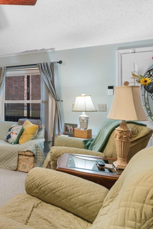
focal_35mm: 31
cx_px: -33
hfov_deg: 33.8
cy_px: 100
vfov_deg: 60.1
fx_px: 198
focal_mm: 12
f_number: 4.8
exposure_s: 1/6
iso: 100
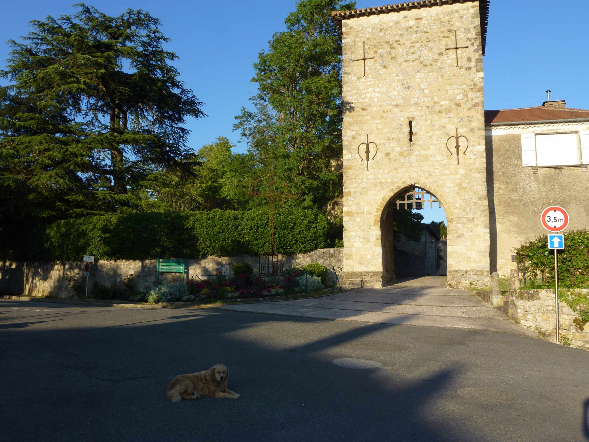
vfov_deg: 46.8
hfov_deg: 60.0
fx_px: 510
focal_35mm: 30
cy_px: 221
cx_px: 294
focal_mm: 5.4
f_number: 4
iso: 100
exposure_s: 1/400
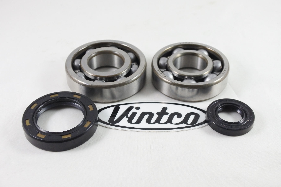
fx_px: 336
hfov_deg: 45.4
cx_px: 140
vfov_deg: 31.2
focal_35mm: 43
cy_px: 94
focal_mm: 16.1
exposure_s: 1/125
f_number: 4.5
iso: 800
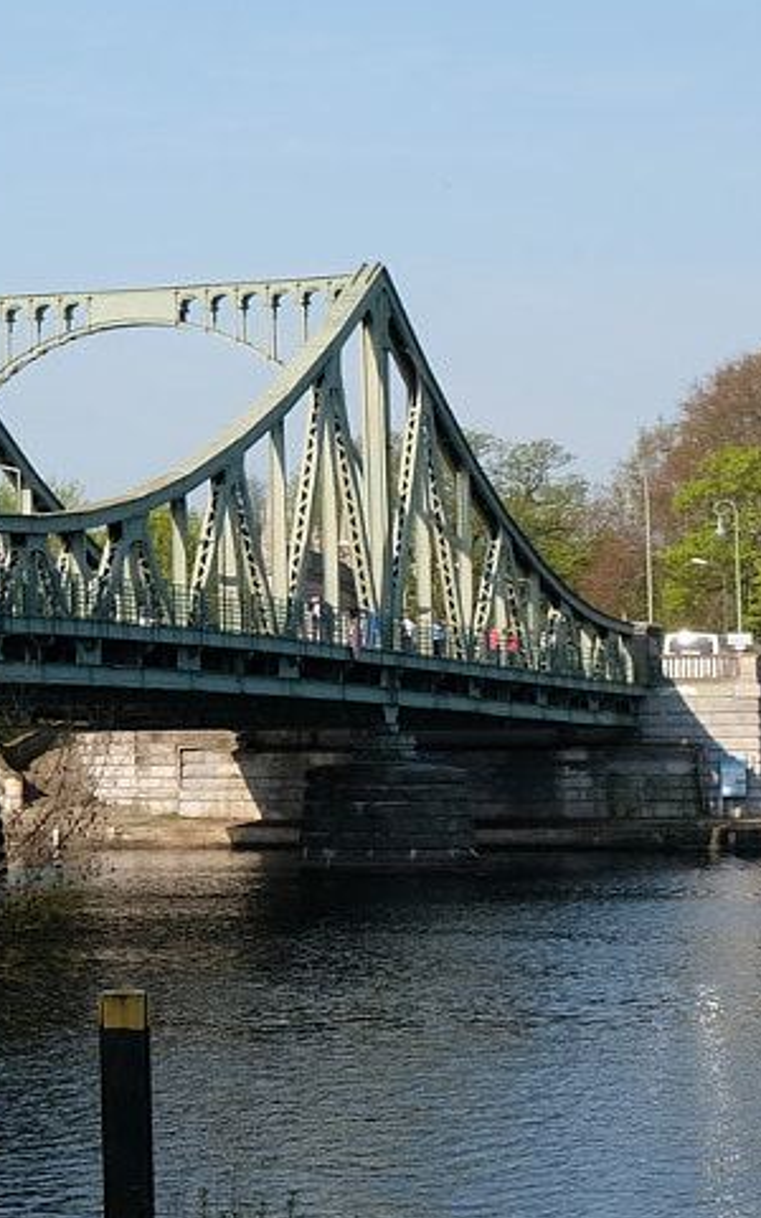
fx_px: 3949
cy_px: 469
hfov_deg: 10.3
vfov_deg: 17.5
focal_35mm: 119
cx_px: -685
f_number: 8
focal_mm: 23.3
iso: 200
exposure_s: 1/300
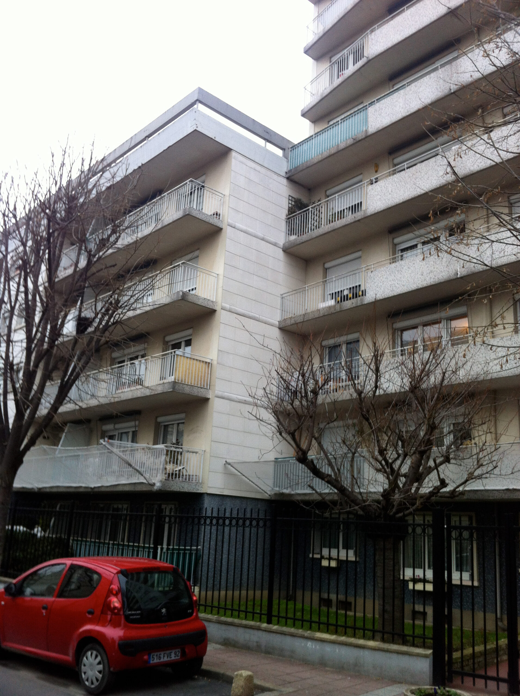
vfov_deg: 52.7
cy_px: 348
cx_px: 260
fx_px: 703
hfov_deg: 40.6
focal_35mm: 35
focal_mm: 3.85
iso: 80
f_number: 2.8
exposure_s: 1/60
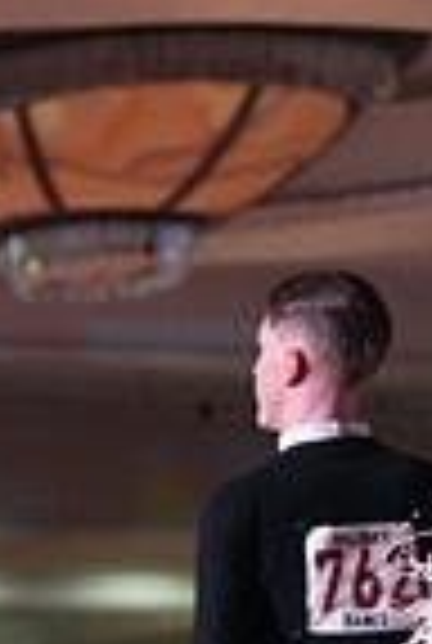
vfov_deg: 6.2
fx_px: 5875
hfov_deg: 4.2
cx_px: 740
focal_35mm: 328
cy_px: 959
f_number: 5
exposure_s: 1/400
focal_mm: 81
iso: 8000
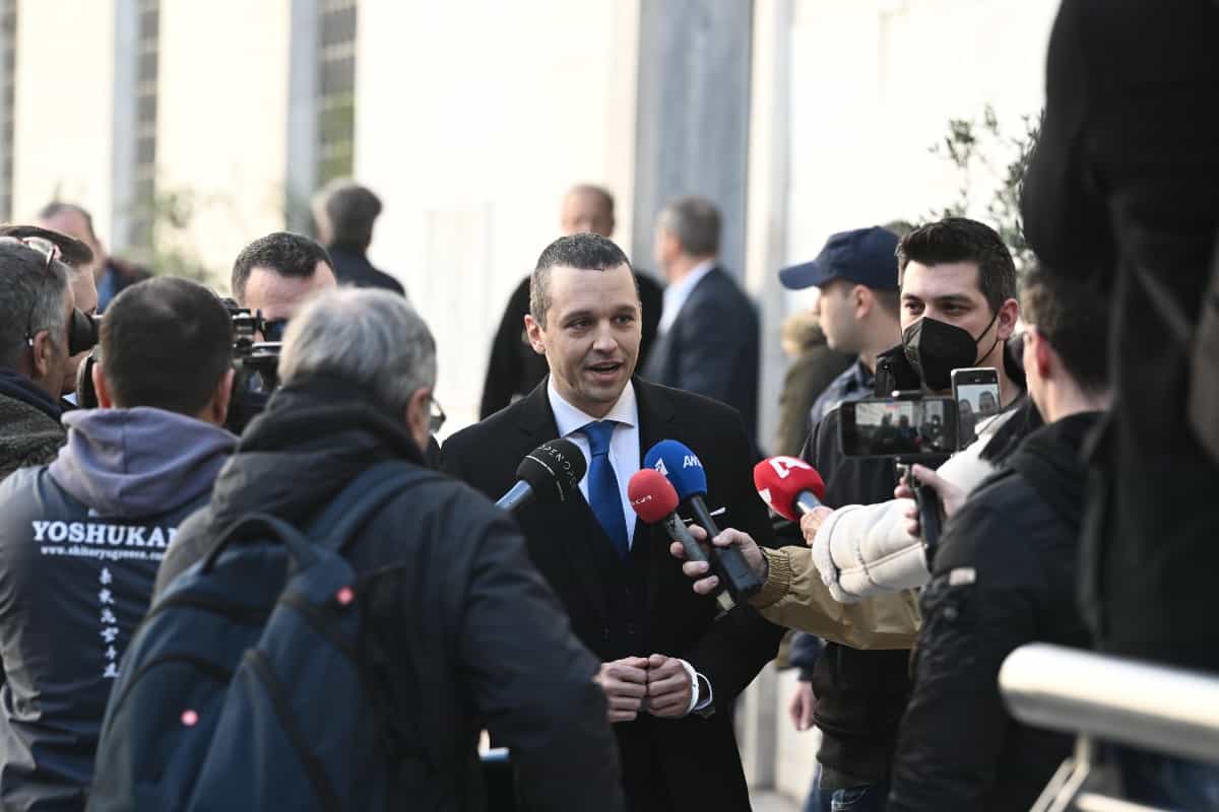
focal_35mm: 200
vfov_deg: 6.9
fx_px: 6772
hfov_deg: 10.3
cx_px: 610
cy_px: 406
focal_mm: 200
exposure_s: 1/400
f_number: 5
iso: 800
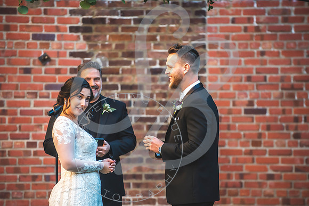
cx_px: 155
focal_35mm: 221
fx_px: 1895
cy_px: 113
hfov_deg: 9.3
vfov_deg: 6.2
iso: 640
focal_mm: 200
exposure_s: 1/640
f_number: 2.8
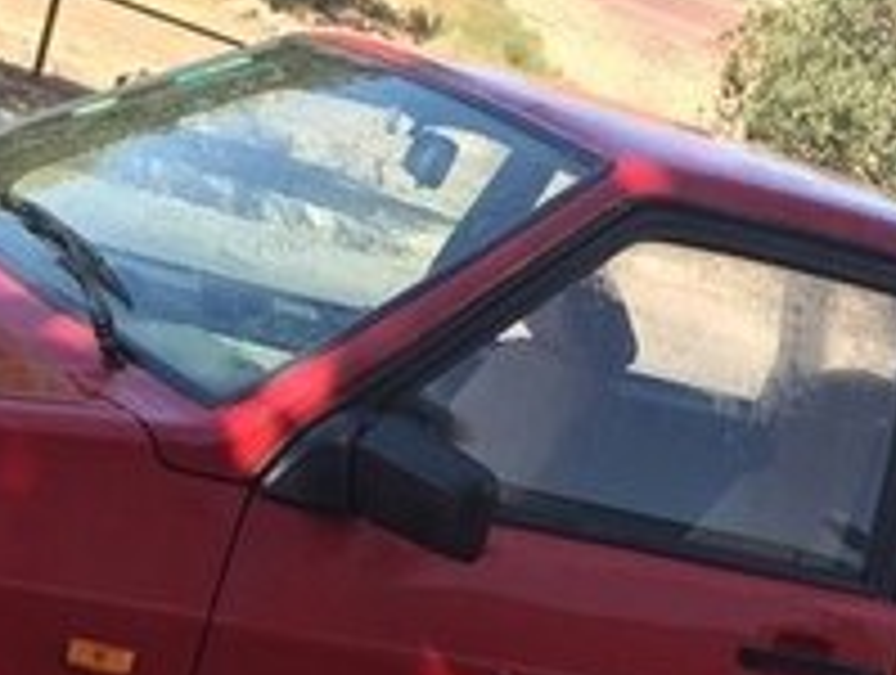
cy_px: 794
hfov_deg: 20.4
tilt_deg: -17.9
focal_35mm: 96
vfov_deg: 15.0
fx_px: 2489
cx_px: 428
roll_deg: -17.4
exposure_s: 1/638
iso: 32
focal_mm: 4.15
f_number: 2.2
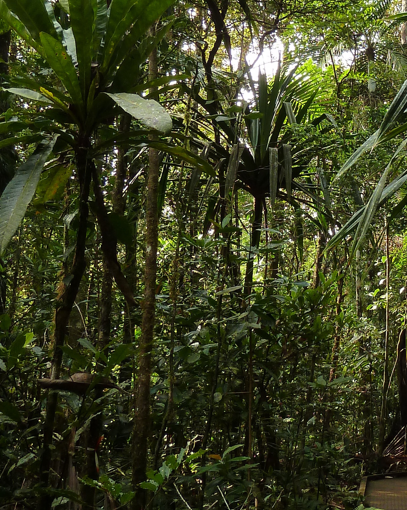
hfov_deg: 24.4
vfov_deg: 31.2
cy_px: 173
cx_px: 392
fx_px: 904
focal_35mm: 60
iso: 125
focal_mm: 4.1
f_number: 3.3
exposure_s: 1/60
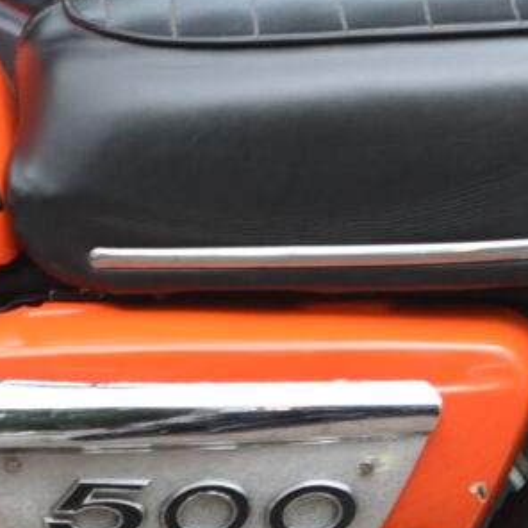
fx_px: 5574
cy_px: 358
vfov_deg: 5.4
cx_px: -143
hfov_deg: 5.4
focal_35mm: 323
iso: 100
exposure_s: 1/60
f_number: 3.5
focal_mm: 44
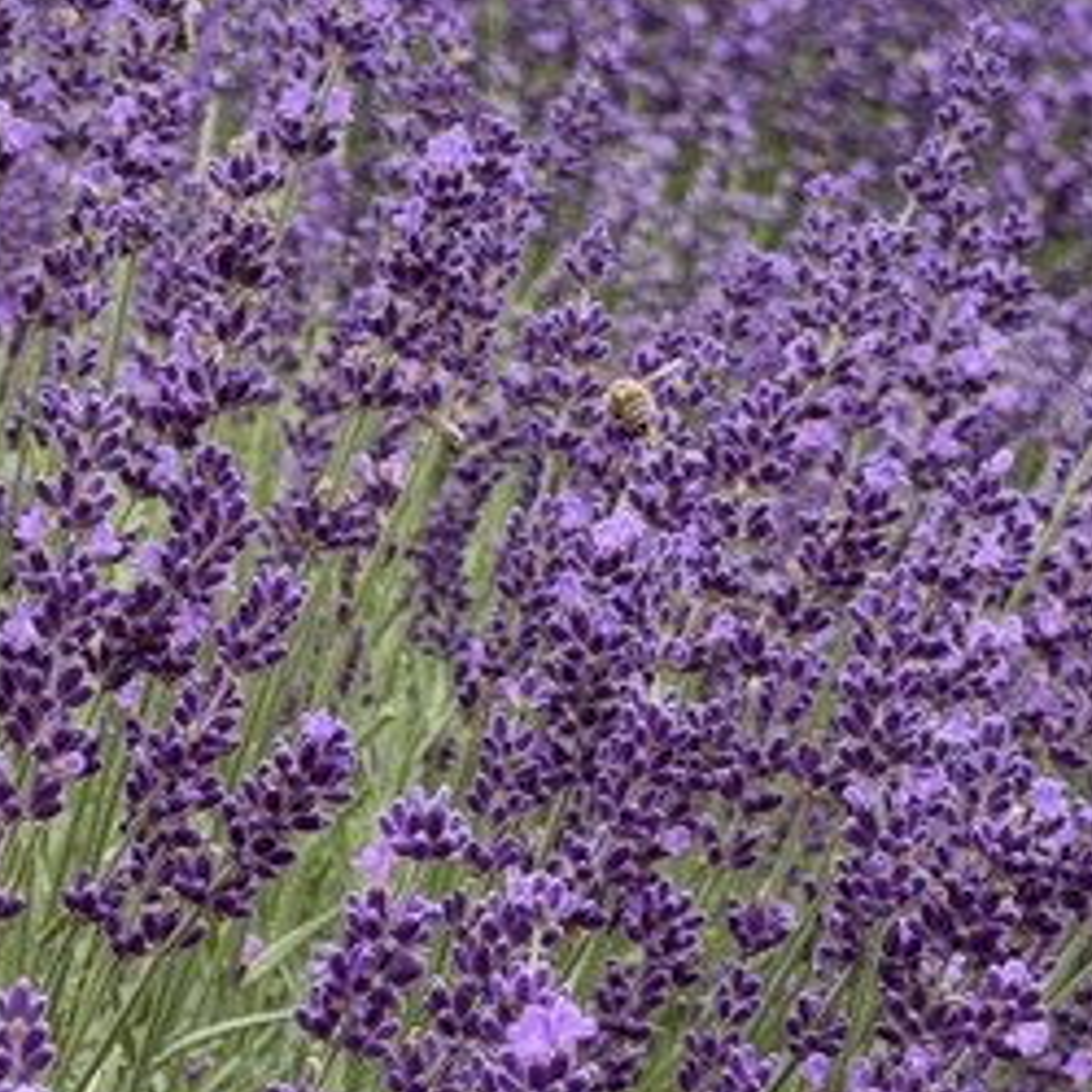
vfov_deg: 11.4
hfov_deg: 11.4
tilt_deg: -6.7
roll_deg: +0.1
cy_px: 703
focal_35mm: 153
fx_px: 5461
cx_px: 373
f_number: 1.78
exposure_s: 1/810
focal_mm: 6.76
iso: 100
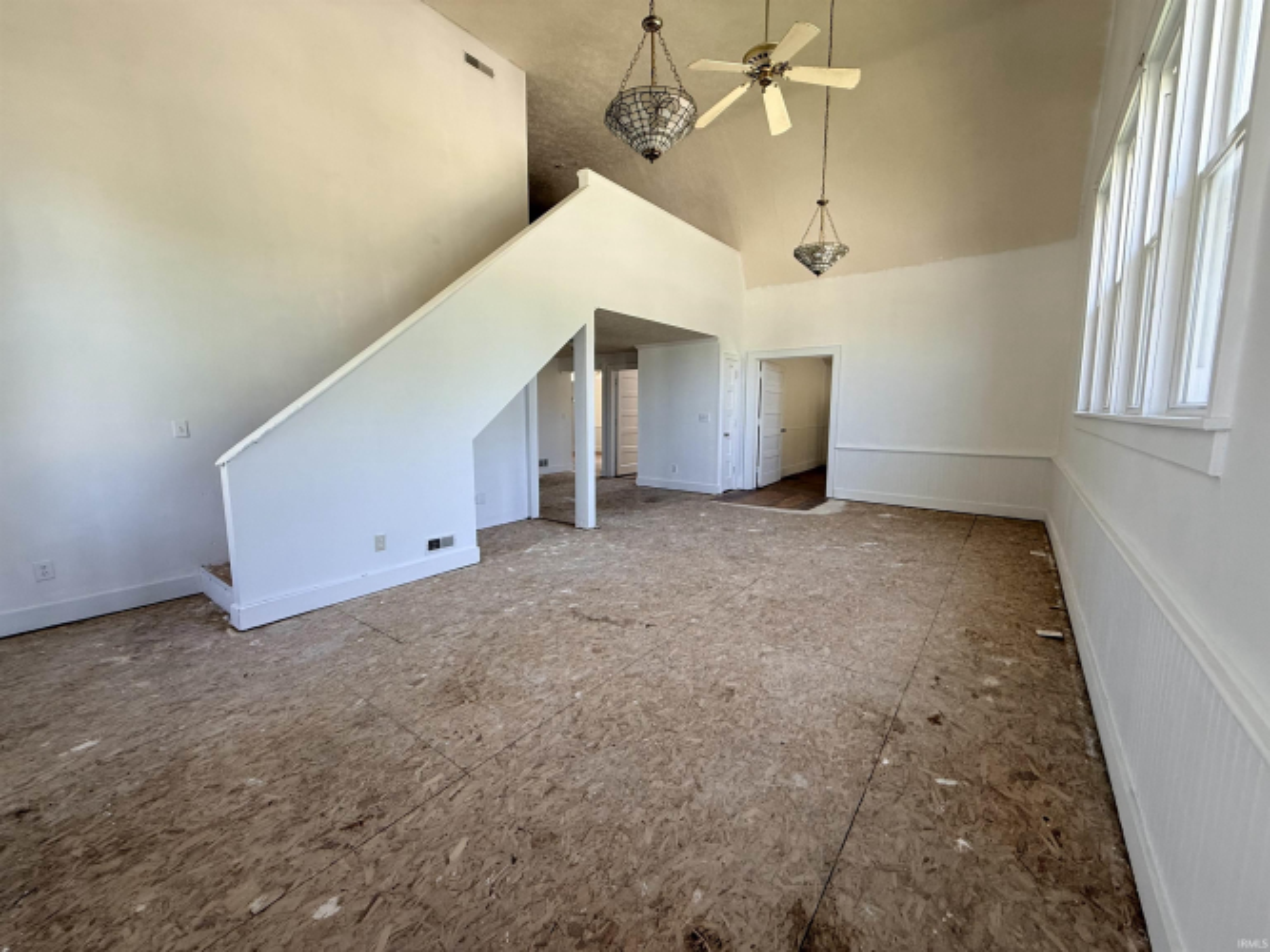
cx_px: 635
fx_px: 514
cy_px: 476
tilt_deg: -9.2
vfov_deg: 85.7
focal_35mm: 14
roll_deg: -0.4
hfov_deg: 102.1
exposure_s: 1/99
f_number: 2.2
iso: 100
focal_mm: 2.22
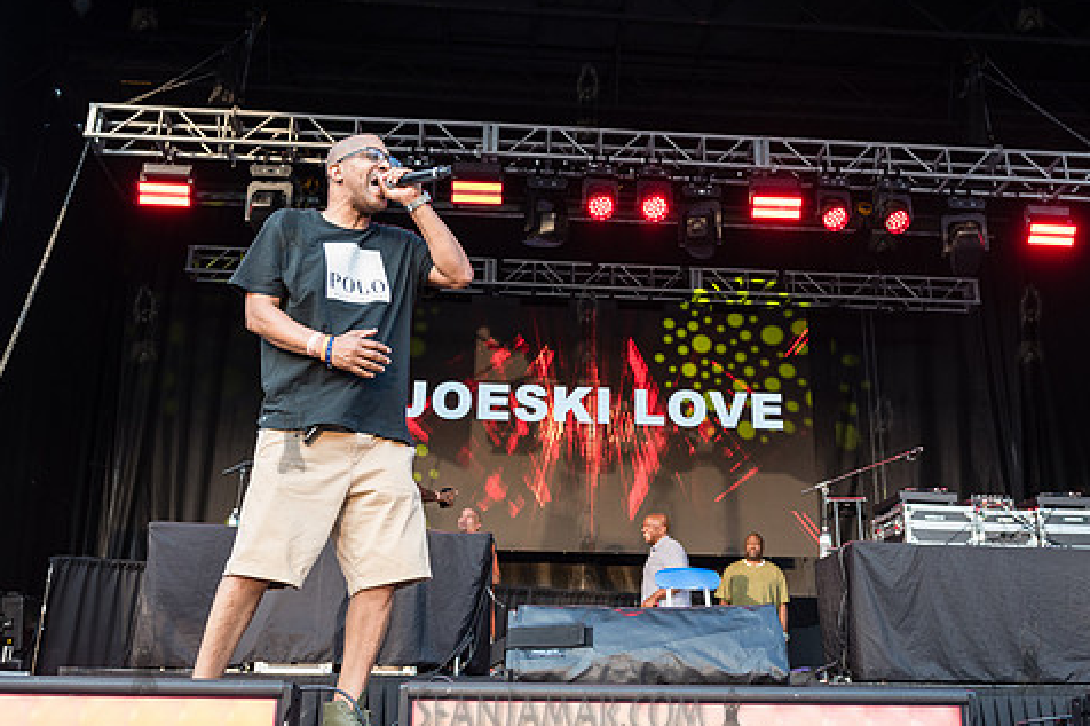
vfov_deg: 35.0
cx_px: 584
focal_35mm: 38
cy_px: 322
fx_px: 1150
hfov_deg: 50.7
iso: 500
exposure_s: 1/320
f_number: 3.5
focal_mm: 31
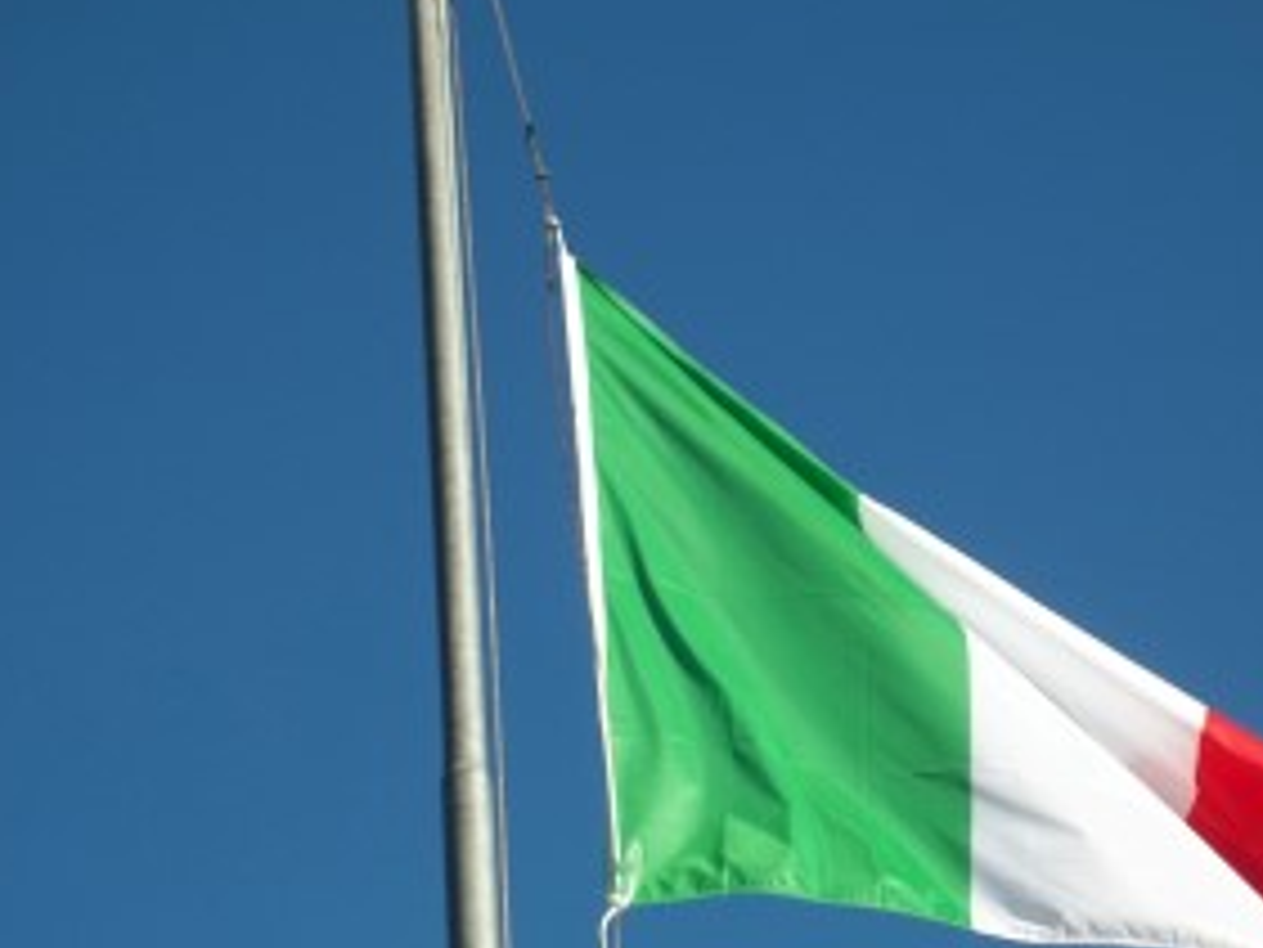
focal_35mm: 164
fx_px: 5986
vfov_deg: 9.1
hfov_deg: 12.0
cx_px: 829
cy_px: 526
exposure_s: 1/250
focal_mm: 19.5
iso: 64
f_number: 5.6
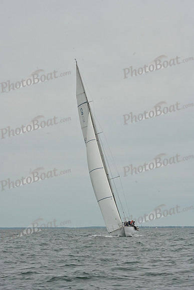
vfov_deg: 17.1
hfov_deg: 11.4
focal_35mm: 120
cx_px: 97
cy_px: 145
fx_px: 969
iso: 320
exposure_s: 1/1000
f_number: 13
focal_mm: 120
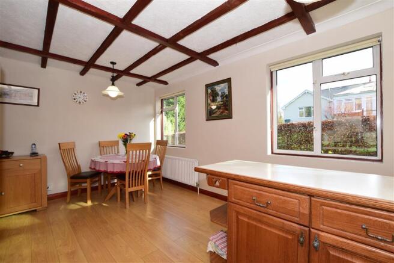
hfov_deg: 100.4
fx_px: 164
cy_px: 132
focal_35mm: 15
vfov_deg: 77.3
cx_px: 197
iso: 400
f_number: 7.1
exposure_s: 1/100
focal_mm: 10
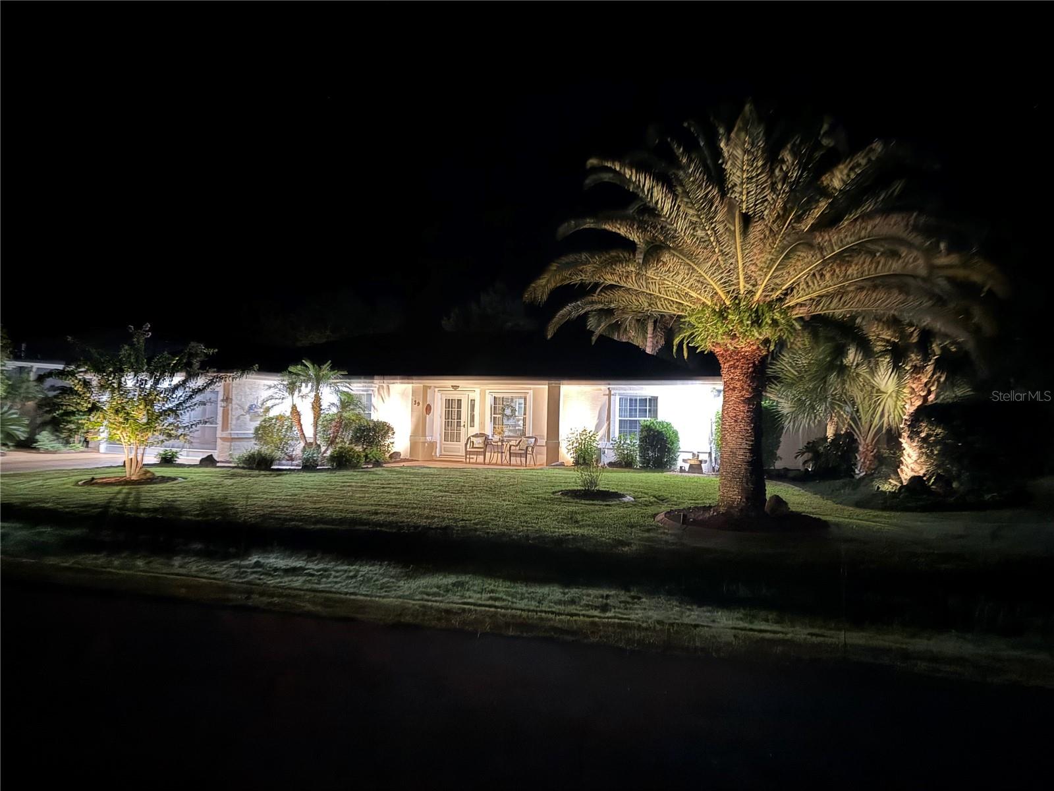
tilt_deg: +3.8
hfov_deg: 71.6
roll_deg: -1.8
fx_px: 731
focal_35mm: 24
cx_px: 527
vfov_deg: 56.8
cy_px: 396
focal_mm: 6.76
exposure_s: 1/9
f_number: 1.78
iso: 1250
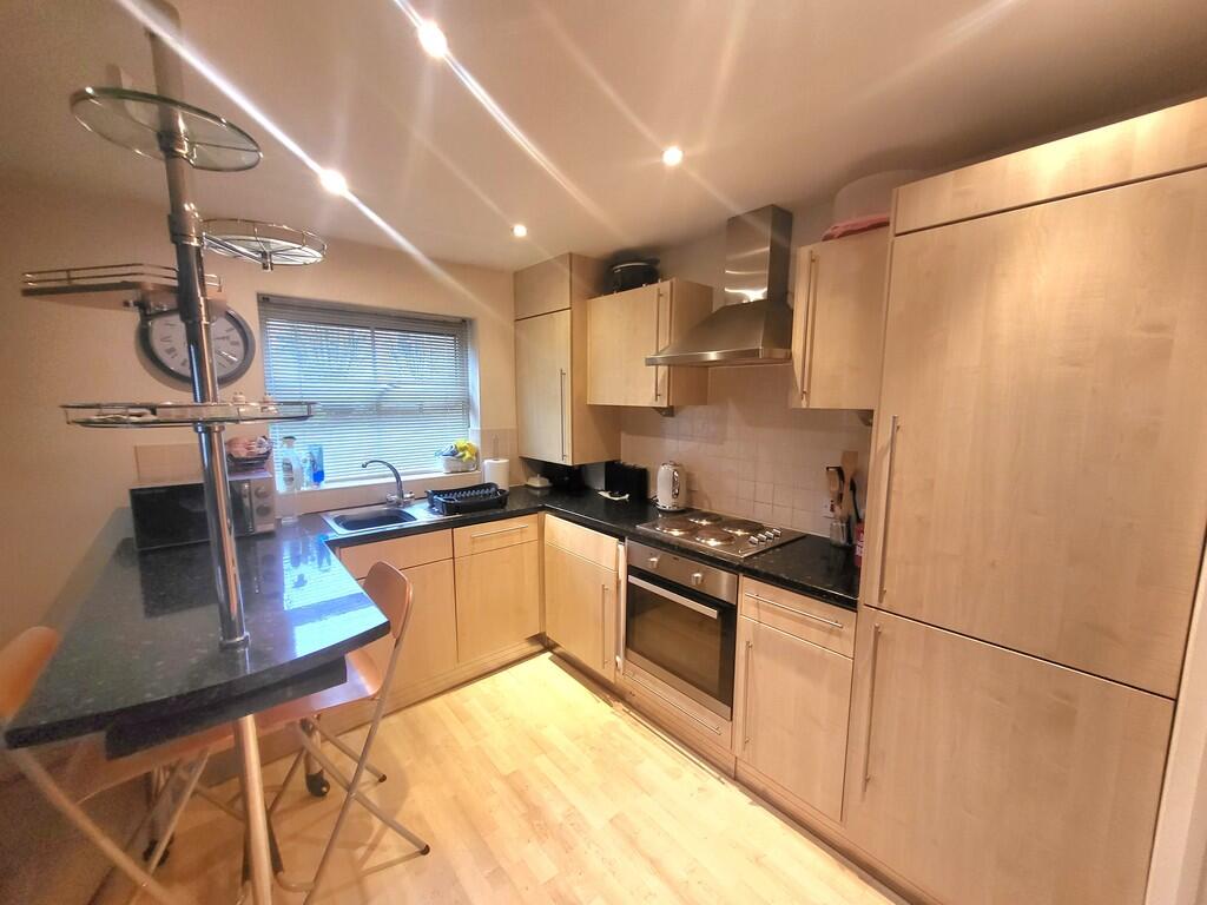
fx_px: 453
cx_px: 604
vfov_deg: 89.9
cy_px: 452
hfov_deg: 106.2
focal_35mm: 13
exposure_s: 1/50
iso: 320
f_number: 2.2
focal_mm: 1.74
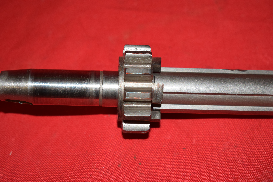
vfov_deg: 18.9
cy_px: 91
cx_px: 136
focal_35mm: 72
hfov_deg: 28.1
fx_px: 546
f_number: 5.3
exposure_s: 1/160
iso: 640
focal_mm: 48
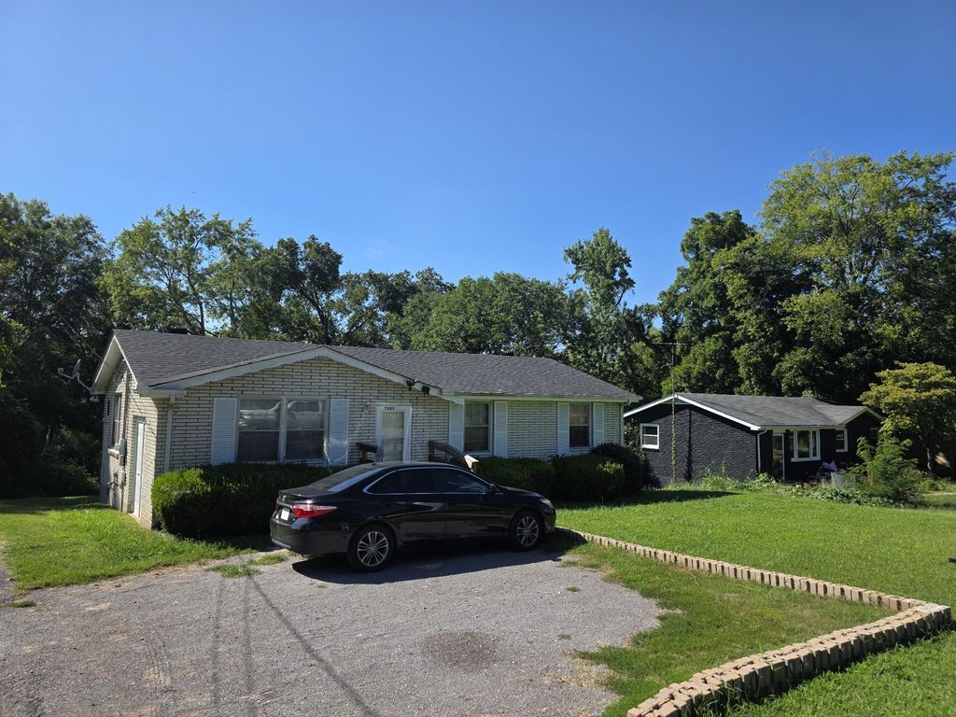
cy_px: 358
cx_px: 478
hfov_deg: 73.9
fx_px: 635
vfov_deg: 58.9
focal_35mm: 23
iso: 80
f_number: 1.7
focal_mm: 6.3
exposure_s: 1/4539
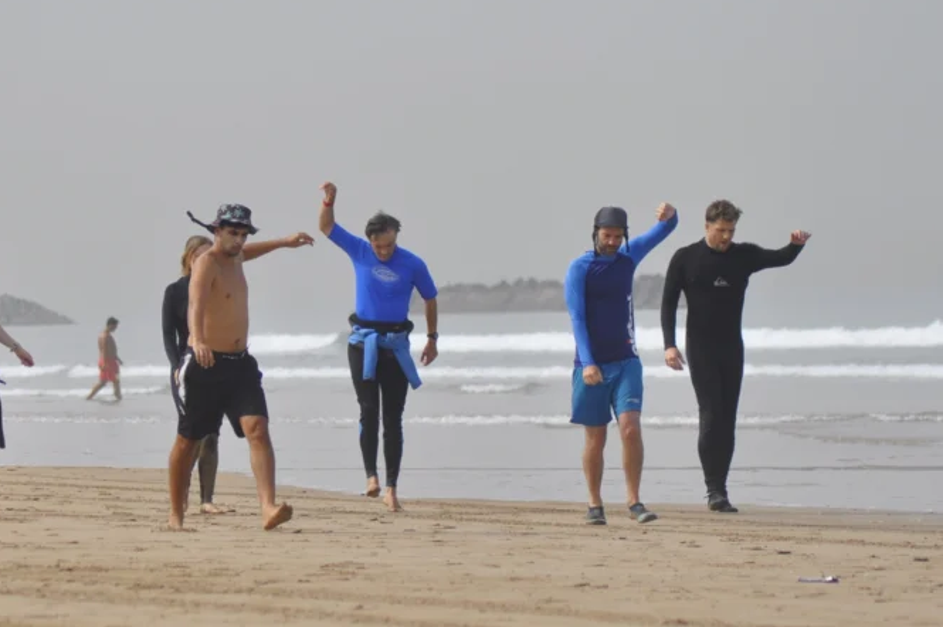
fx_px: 8158
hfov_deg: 6.6
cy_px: 292
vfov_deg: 4.4
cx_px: 427
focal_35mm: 312
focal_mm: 135
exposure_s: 1/2000
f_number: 5.6
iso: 280
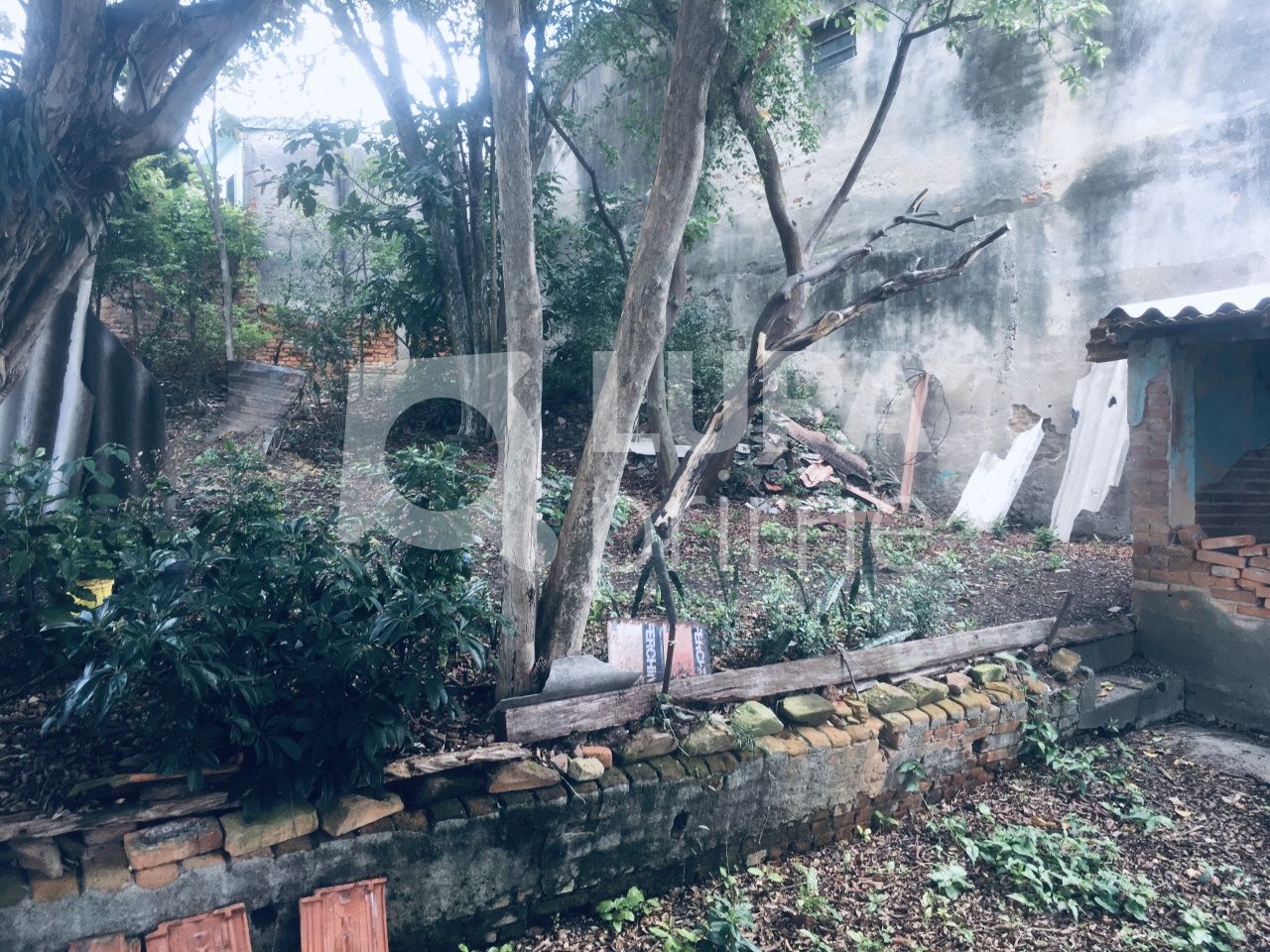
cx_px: 635
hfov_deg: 61.7
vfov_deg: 48.2
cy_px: 476
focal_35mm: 29
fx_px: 1064
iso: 40
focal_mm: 4.15
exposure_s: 1/120
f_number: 2.2
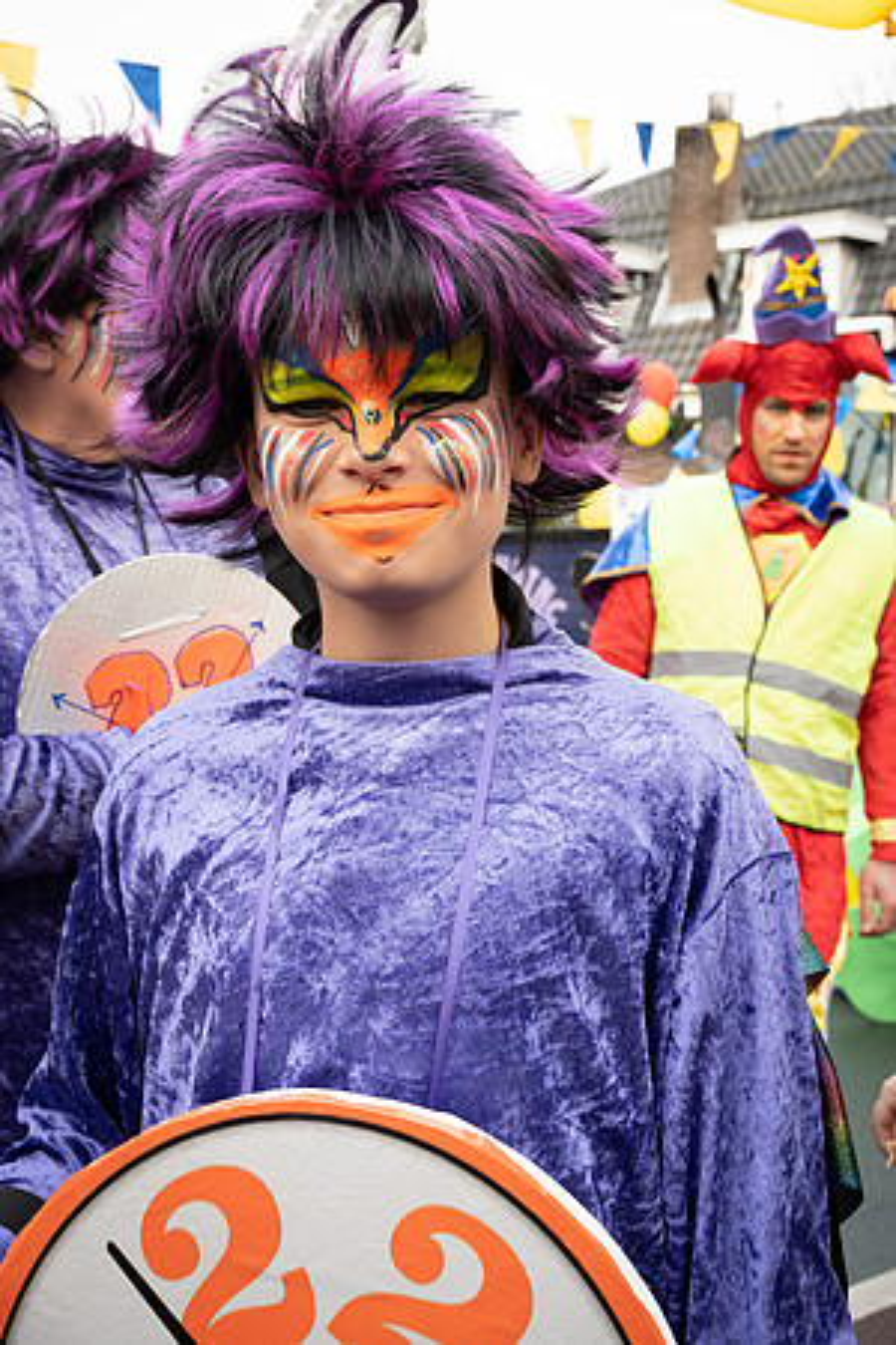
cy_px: 672
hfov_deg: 26.5
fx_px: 1904
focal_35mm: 51
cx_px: 448
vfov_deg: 38.9
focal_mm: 34
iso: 400
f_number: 7.1
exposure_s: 1/200
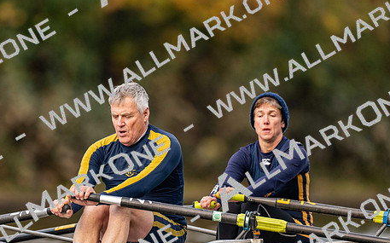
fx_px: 8253
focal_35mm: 777
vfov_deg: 1.7
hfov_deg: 2.7
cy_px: 133
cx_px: 145
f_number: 4
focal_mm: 600
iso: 1600
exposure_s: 1/2500
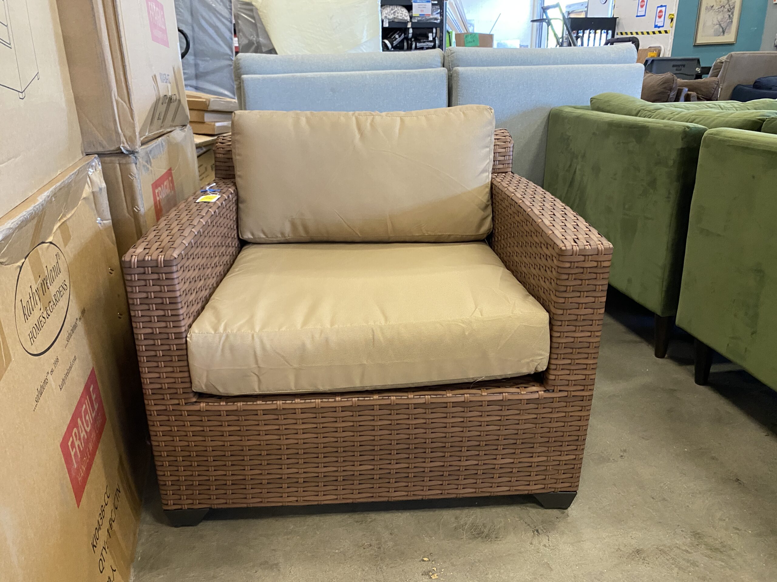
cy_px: 291
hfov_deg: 67.3
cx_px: 388
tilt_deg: -20.0
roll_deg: +1.8
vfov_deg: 53.1
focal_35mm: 26
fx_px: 584
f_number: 1.8
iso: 400
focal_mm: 4.25
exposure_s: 1/60
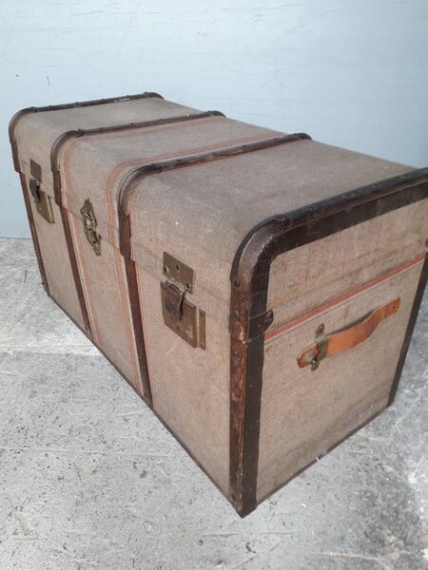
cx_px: 214
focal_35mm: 27
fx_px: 445
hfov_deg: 51.4
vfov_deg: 65.3
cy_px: 285
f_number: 1.9
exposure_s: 1/50
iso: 40
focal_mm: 3.6
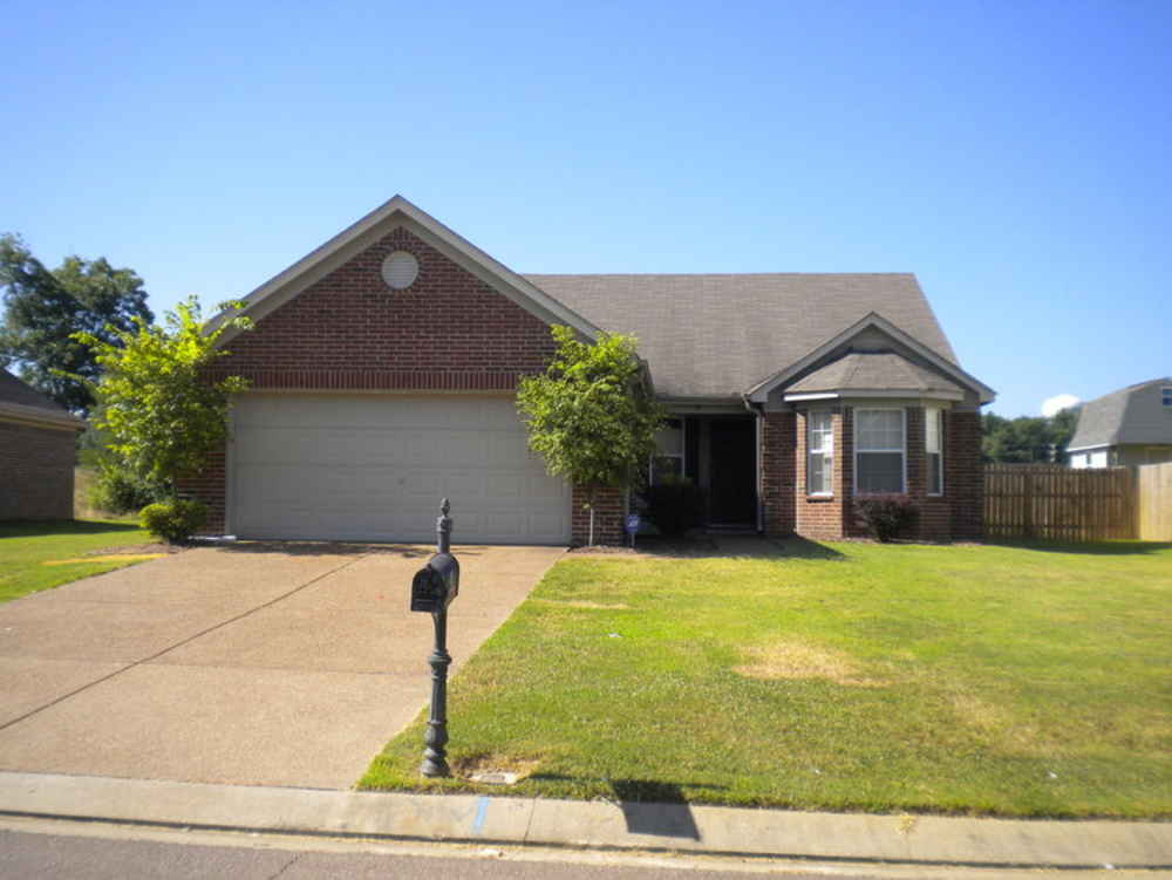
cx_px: 586
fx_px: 1389
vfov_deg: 35.2
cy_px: 440
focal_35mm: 41
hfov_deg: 45.8
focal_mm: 7.4
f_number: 4.9
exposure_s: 1/358
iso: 80
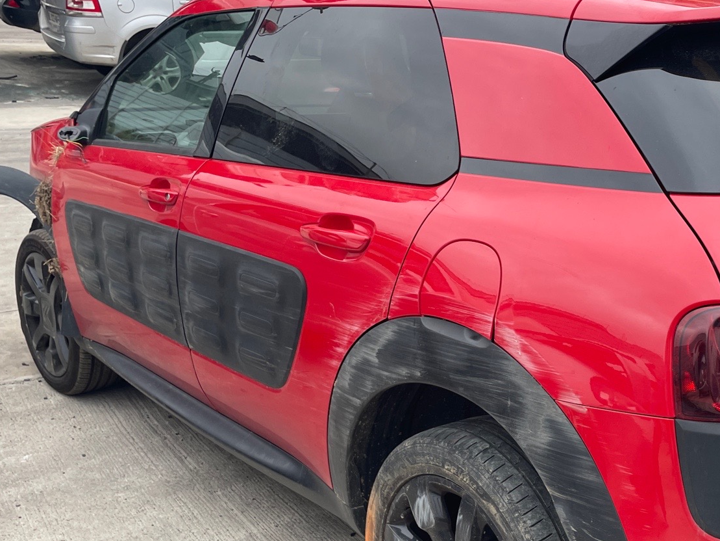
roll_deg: -4.5
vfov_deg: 32.1
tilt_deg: -20.7
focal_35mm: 45
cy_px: 309
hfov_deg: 40.6
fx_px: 936
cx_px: 562
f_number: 1.6
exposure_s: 1/121
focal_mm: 4.2
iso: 50
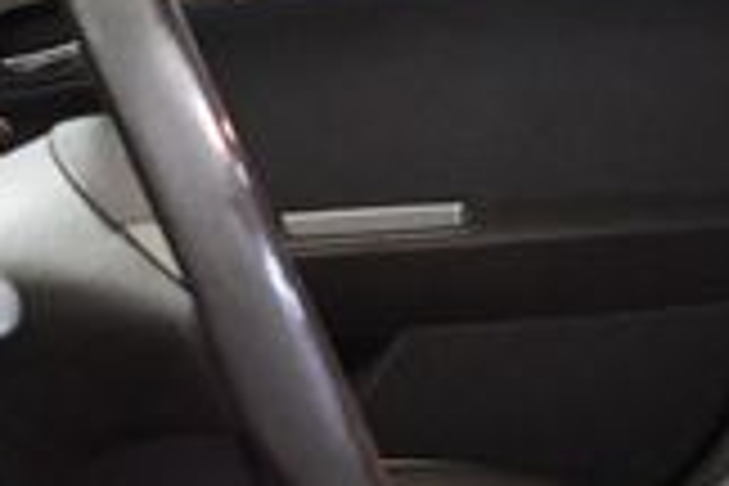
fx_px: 3199
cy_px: 405
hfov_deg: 12.5
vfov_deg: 8.7
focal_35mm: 158
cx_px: 990
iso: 3200
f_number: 3.8
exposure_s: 1/100
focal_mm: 20
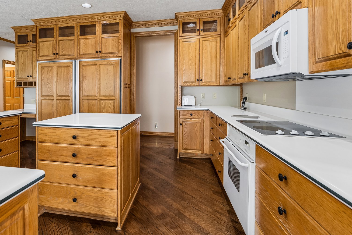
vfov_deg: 63.9
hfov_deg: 85.7
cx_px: 139
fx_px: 186
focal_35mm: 19
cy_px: 92
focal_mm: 14
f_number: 6.3
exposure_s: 1/8
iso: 500
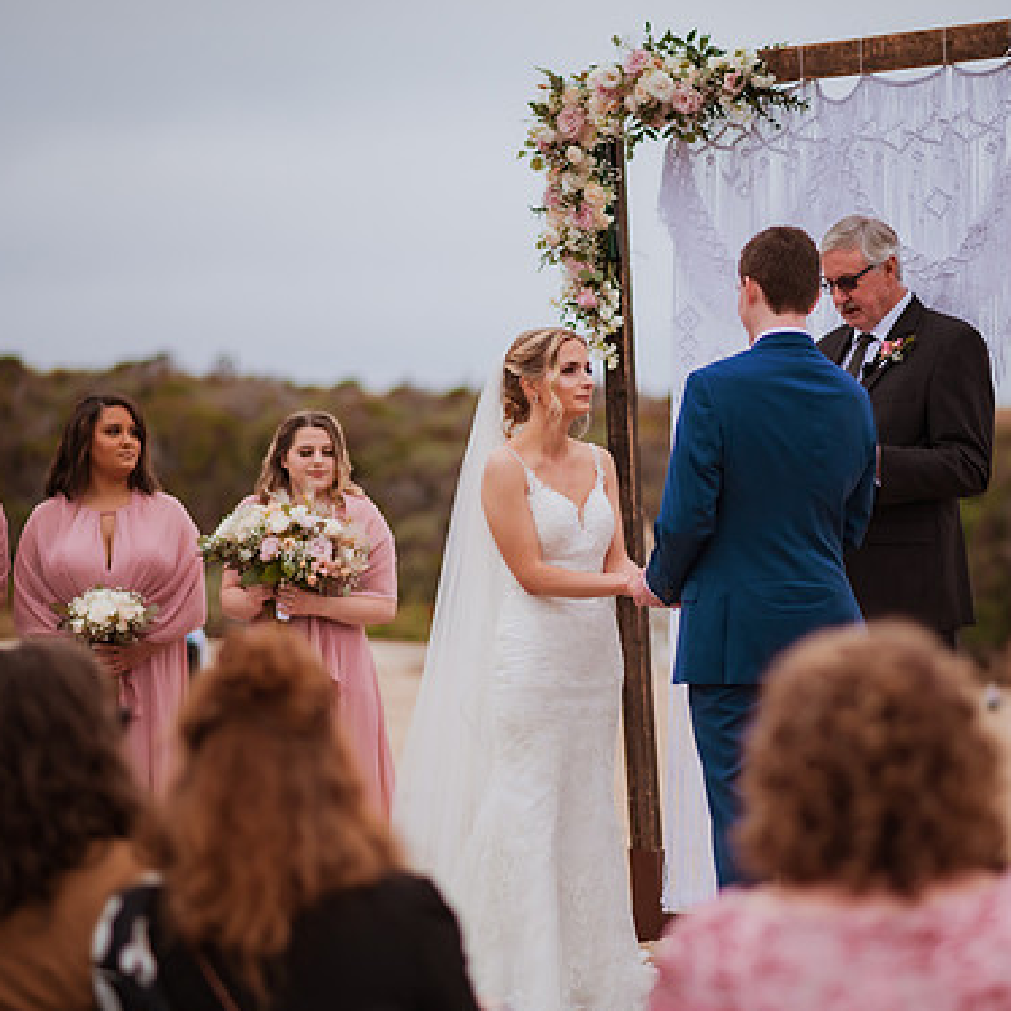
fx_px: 3701
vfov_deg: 15.6
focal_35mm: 112
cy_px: 514
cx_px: 595
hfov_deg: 15.5
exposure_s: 1/2000
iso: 200
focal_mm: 85
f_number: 1.8
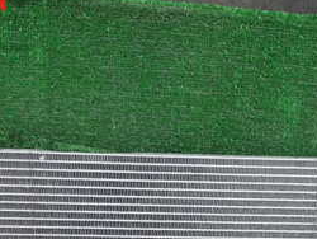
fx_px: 660
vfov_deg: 19.5
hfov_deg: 27.0
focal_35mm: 72
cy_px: 272
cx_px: 156
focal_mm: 5.4
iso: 200
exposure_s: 1/60
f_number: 2.3
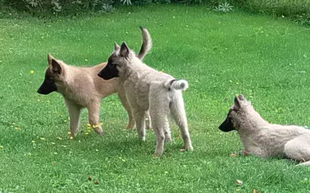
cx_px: 165
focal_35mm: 153
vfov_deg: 8.6
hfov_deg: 13.7
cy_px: 116
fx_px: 1292
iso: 800
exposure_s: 1/600
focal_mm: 23.8
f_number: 4.6
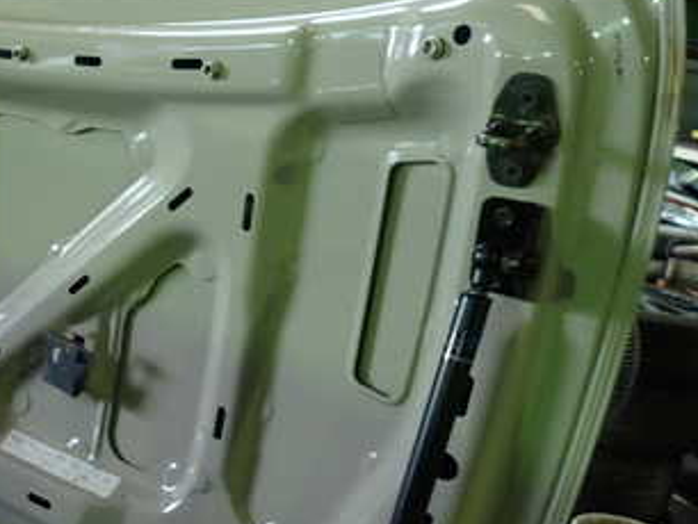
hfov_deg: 35.9
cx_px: 39
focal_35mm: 49
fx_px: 989
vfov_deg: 29.7
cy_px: 296
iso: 200
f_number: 2
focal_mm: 4.5
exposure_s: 1/50
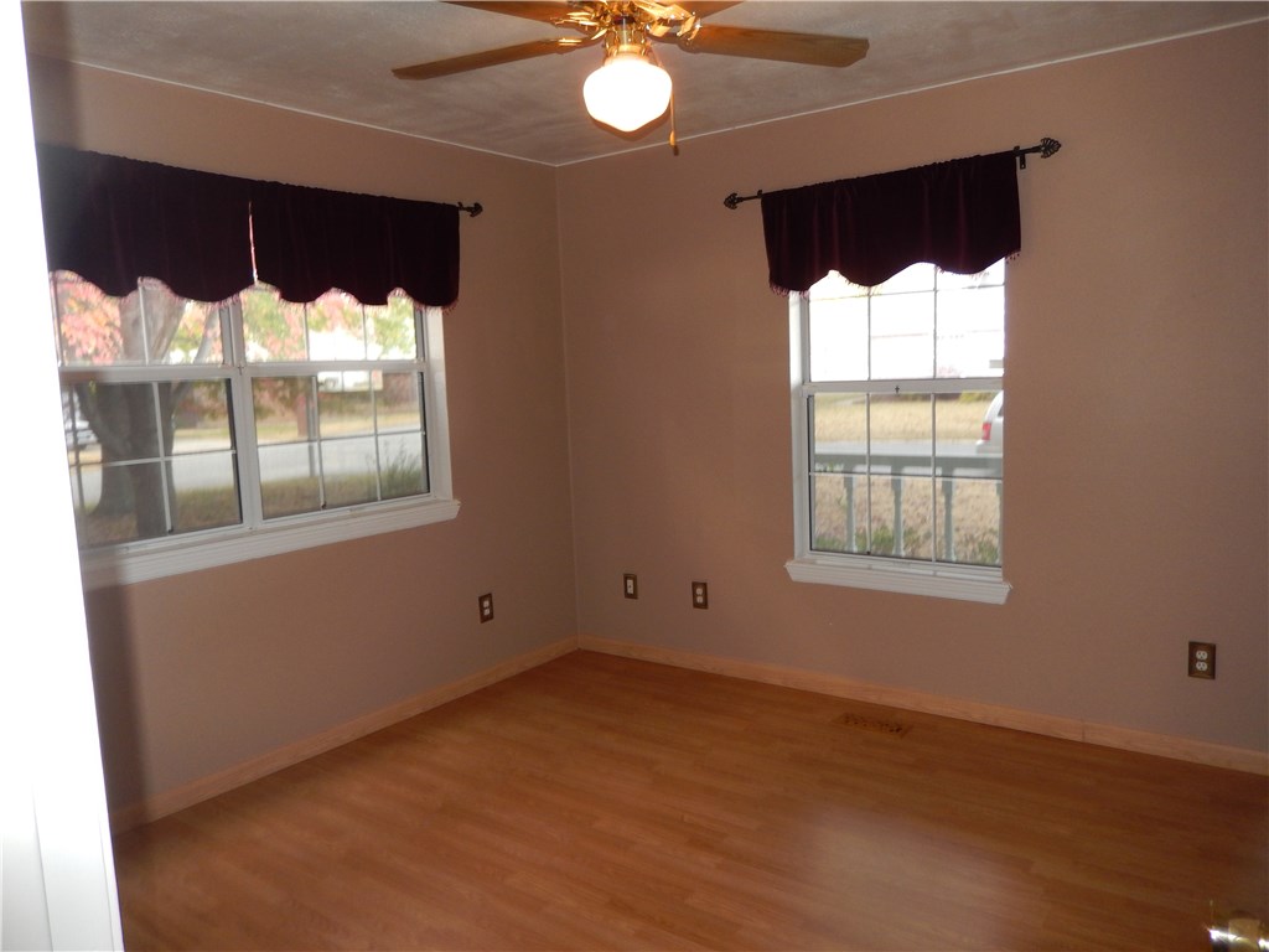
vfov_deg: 54.9
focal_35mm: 25
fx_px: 916
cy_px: 476
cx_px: 634
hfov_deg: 69.4
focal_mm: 4.5
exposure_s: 1/30
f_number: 3.4
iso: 200
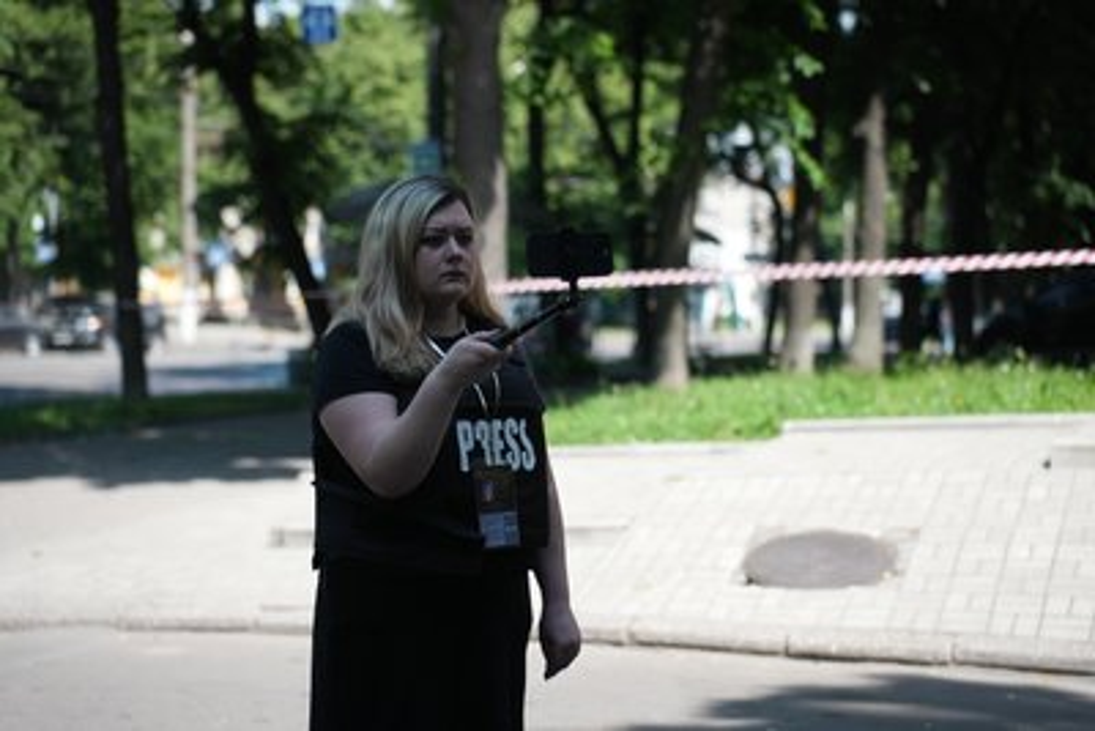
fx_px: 2282
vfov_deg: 18.2
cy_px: 366
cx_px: 548
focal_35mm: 75
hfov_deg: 27.0
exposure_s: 1/200
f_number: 2.8
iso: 1250
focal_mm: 75
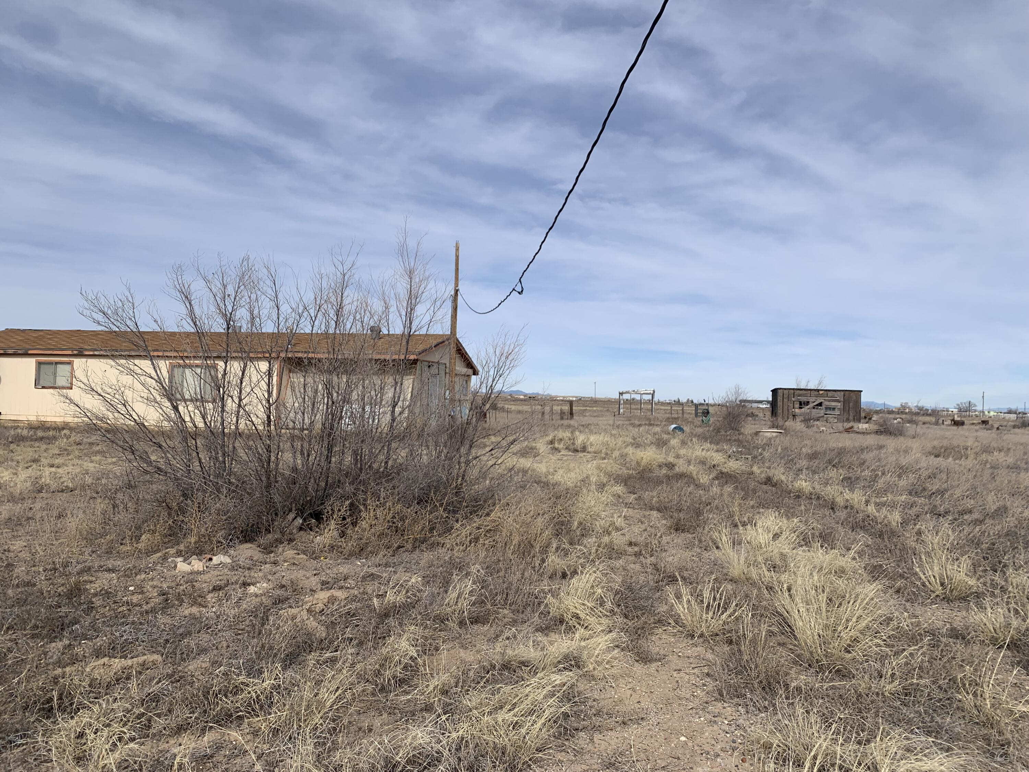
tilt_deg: -0.9
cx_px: 514
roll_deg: -1.3
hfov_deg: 67.3
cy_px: 386
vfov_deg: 53.1
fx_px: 773
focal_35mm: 26
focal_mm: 4.25
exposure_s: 1/4464
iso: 25
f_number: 1.8
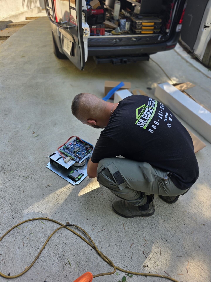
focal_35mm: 23
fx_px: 187
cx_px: 106
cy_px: 141
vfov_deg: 73.9
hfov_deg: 58.9
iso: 32
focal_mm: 6.3
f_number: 1.7
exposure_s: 1/180
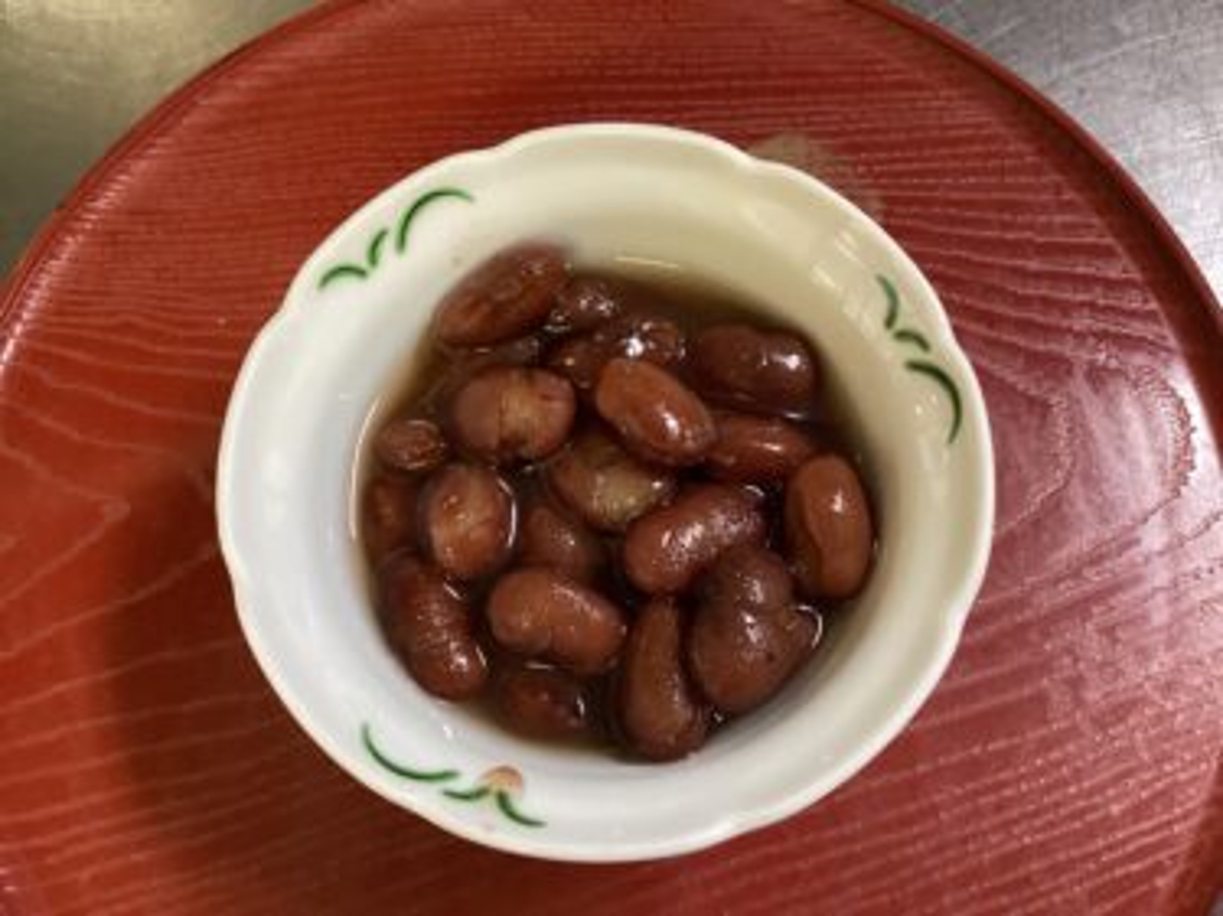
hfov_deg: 58.4
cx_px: 612
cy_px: 458
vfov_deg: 45.4
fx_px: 1095
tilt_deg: -71.8
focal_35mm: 31
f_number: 2.4
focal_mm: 3.3
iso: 250
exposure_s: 1/40
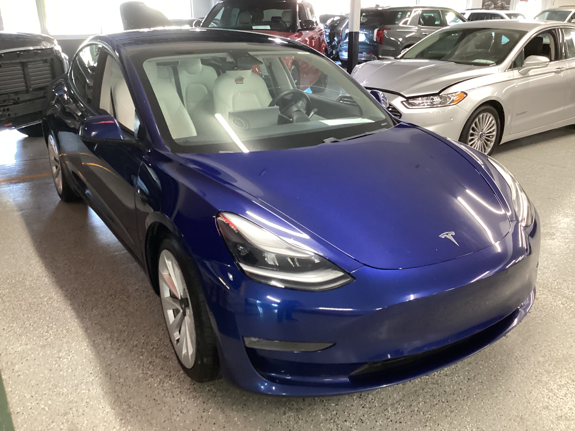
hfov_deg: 58.4
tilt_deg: -22.5
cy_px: 216
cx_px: 288
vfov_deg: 45.4
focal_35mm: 31
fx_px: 515
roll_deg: +0.1
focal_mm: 3.3
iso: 320
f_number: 2.4
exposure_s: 1/33
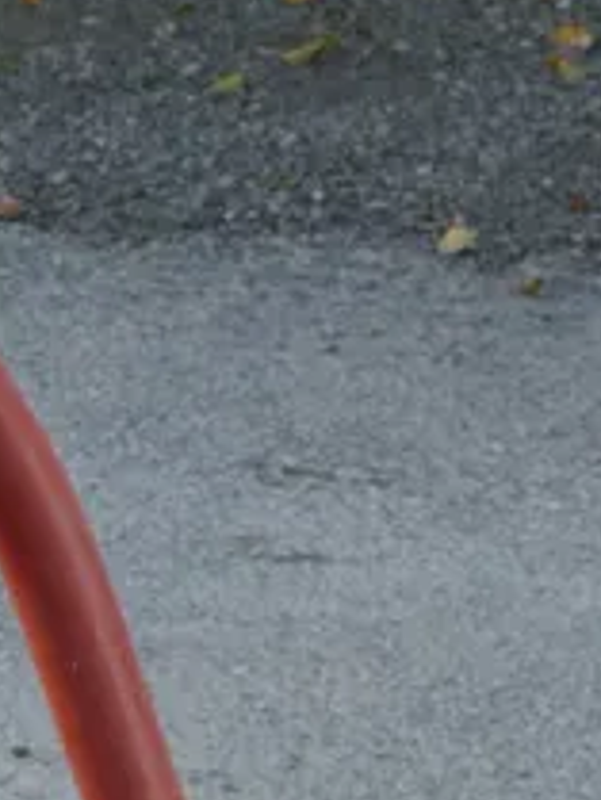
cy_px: 1933
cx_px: -42
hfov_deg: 7.5
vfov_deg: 9.1
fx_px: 4533
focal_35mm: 196
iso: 200
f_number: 4.5
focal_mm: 20
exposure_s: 1/80
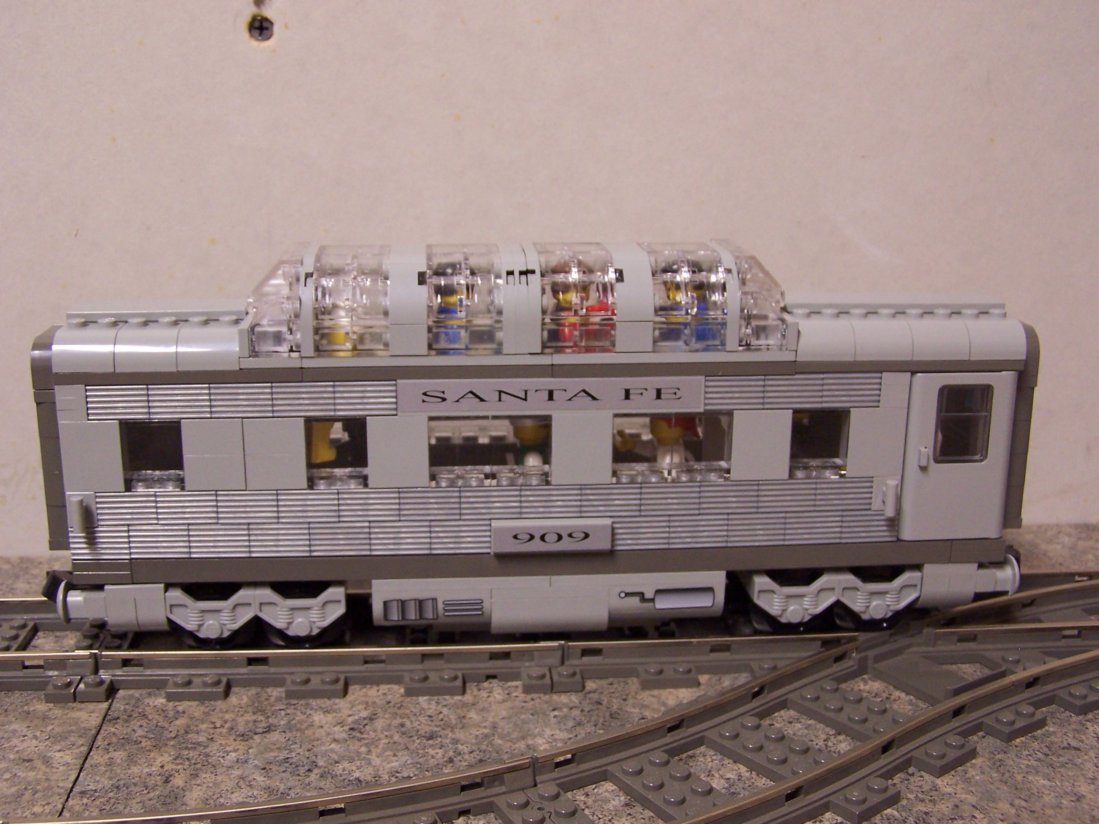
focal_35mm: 43
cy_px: 412
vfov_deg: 33.6
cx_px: 550
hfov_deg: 43.9
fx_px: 1365
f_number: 2.8
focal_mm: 7.1
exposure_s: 1/8
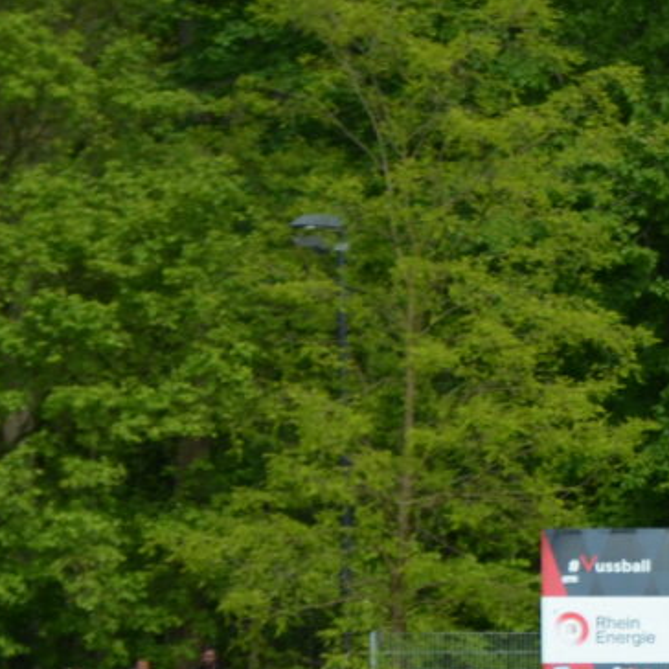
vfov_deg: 3.9
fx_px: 9774
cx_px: 1215
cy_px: 754
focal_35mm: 447
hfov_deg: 3.9
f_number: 6.3
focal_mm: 80
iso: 200
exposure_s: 1/640
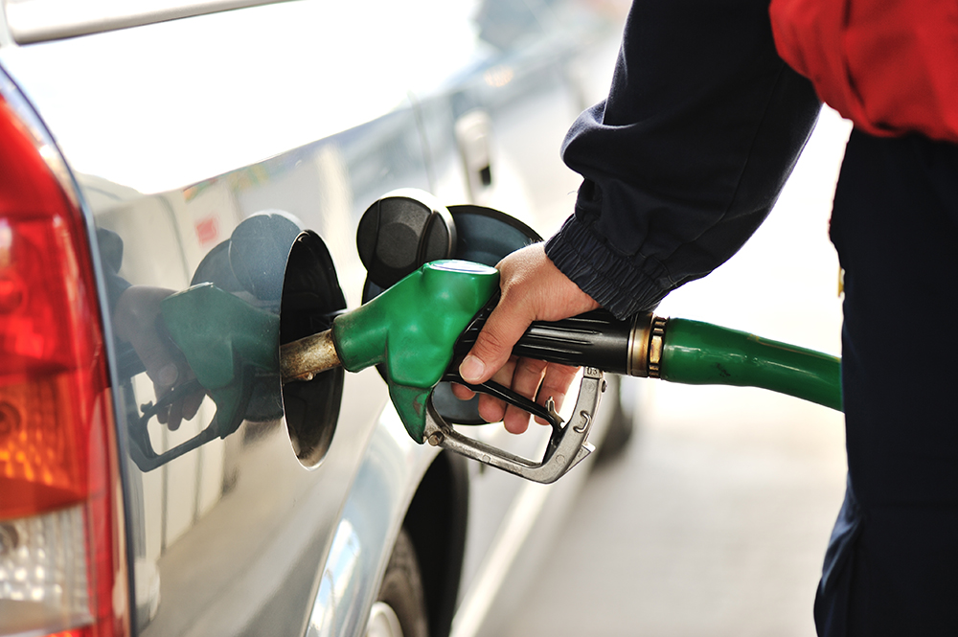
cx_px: 479
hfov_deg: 19.5
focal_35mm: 105
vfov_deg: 13.0
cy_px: 318
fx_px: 2792
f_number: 3
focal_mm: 105
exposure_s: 1/100
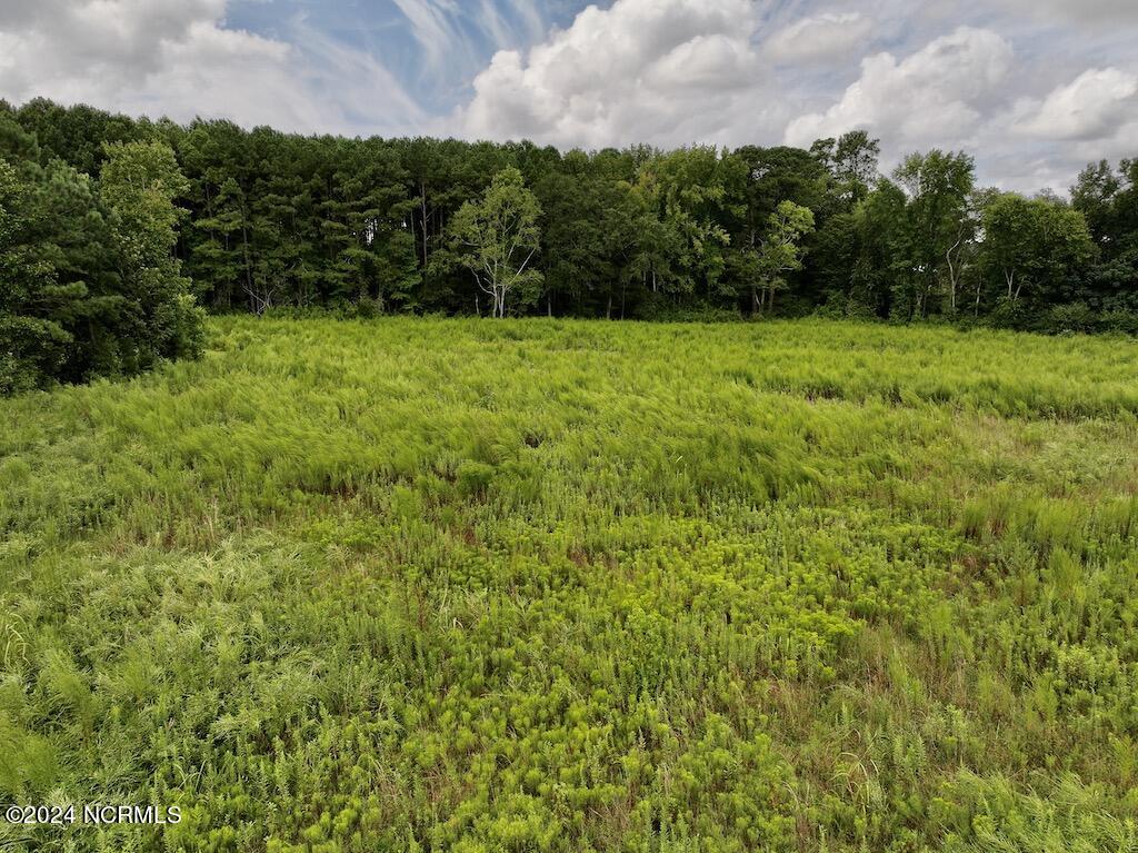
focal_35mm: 24
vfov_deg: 56.8
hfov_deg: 71.6
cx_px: 569
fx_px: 789
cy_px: 426
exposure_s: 1/200
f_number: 2.8
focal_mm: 12.29
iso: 240
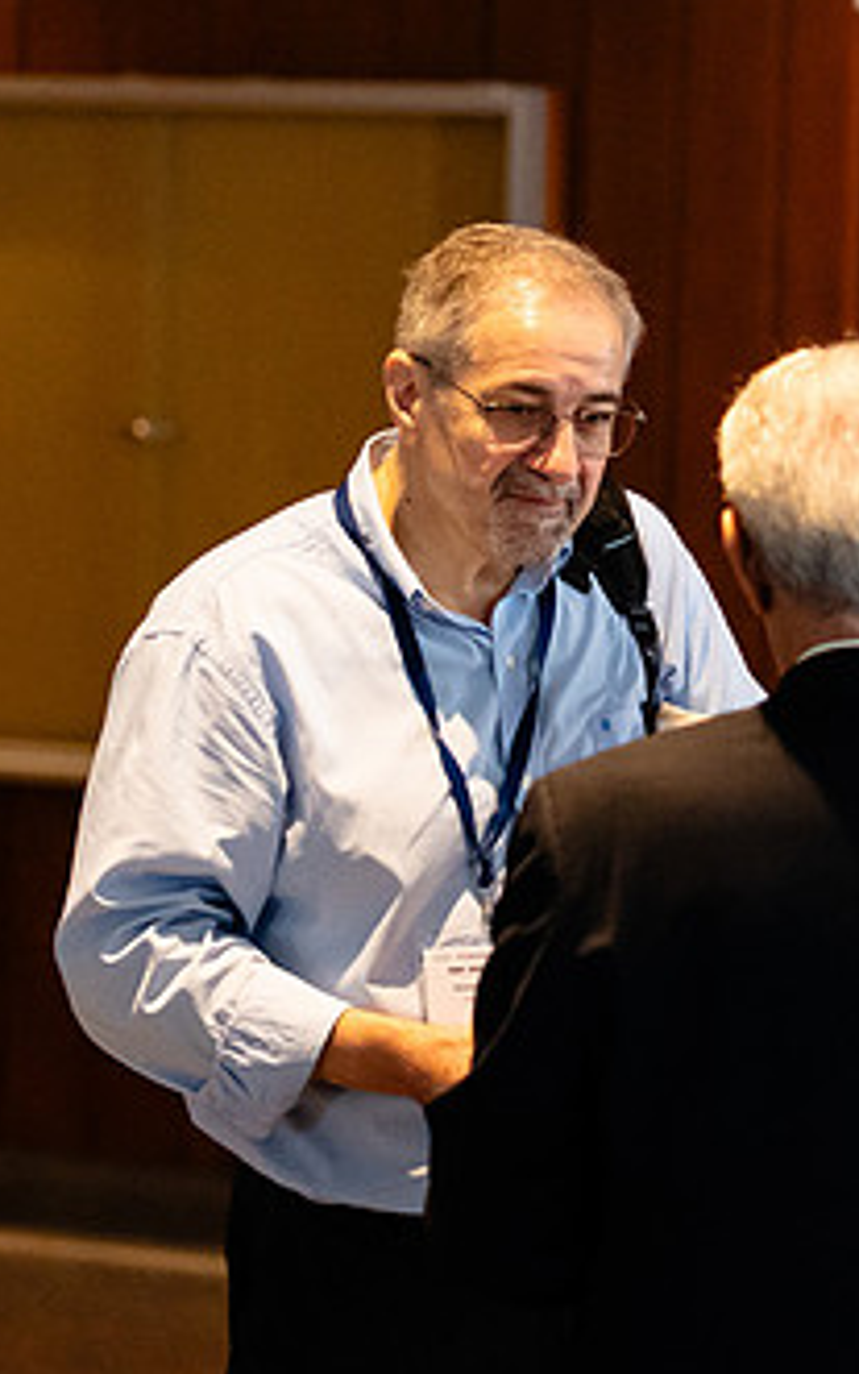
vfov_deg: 9.2
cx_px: 905
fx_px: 8499
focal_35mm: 227
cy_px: 687
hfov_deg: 5.8
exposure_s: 1/400
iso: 3200
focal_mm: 85
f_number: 2.8
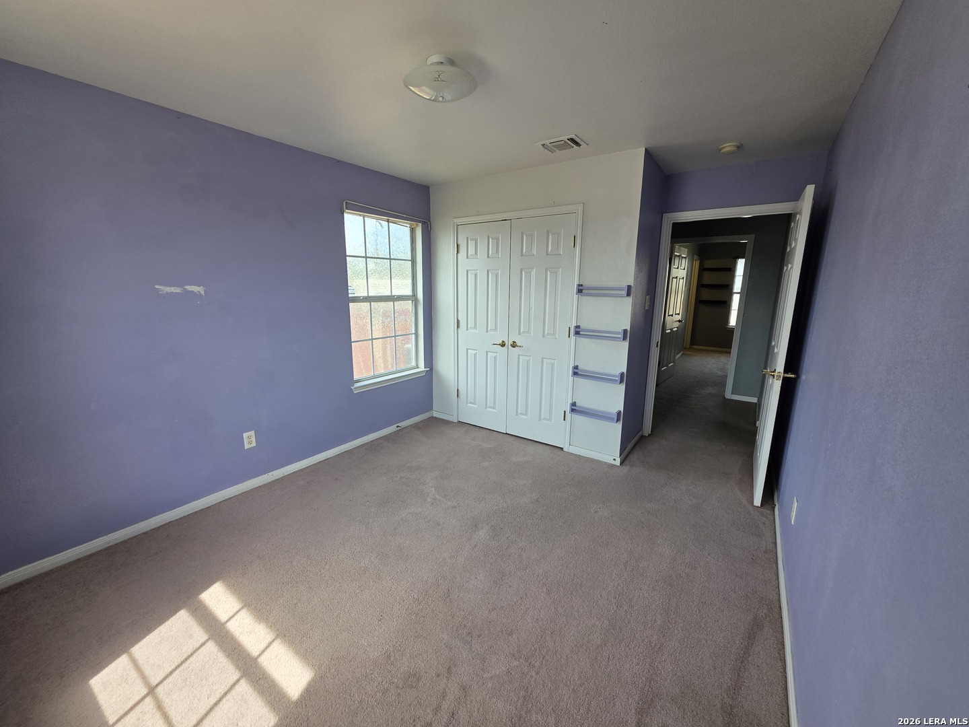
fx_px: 364
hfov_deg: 106.2
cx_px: 484
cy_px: 364
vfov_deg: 89.9
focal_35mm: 13
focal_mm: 2.2
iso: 32
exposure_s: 1/120
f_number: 1.9
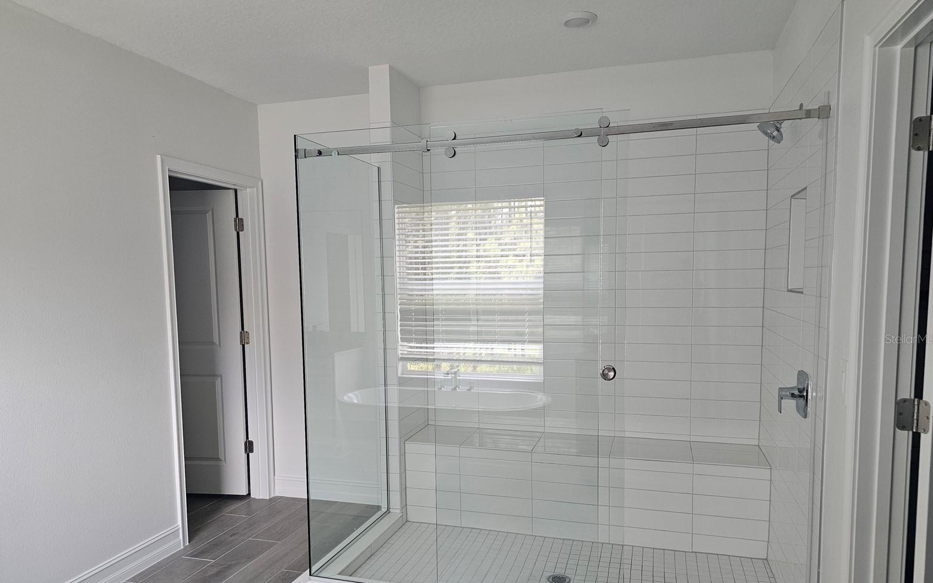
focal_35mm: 25
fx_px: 636
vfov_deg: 49.1
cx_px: 463
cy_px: 338
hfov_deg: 72.5
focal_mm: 6.3
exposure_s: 1/120
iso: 250
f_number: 1.7
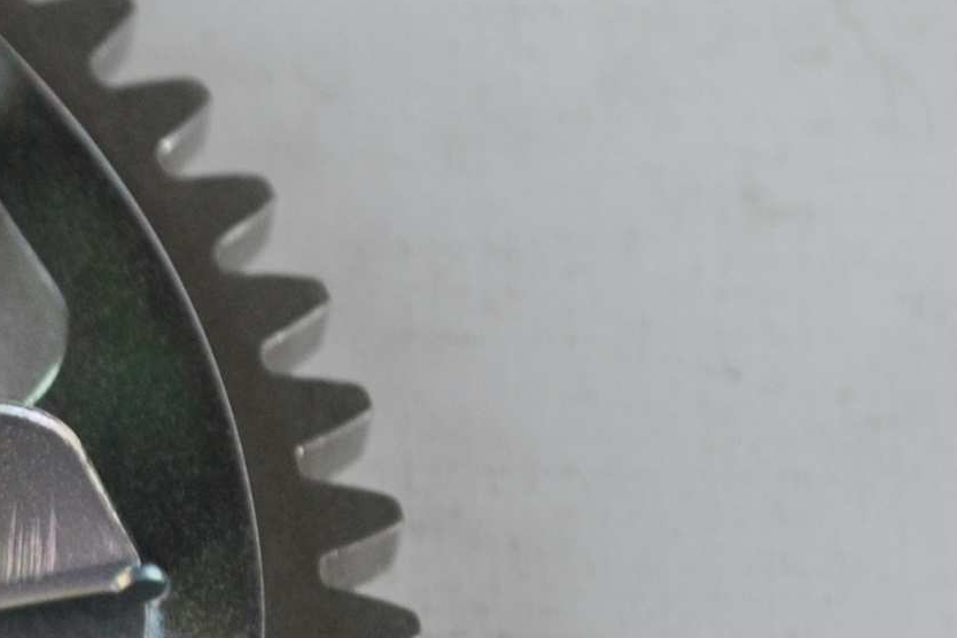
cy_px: 776
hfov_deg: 5.4
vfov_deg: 3.6
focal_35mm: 376
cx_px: -1043
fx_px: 10002
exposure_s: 1/25
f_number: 6.3
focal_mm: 55
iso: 200
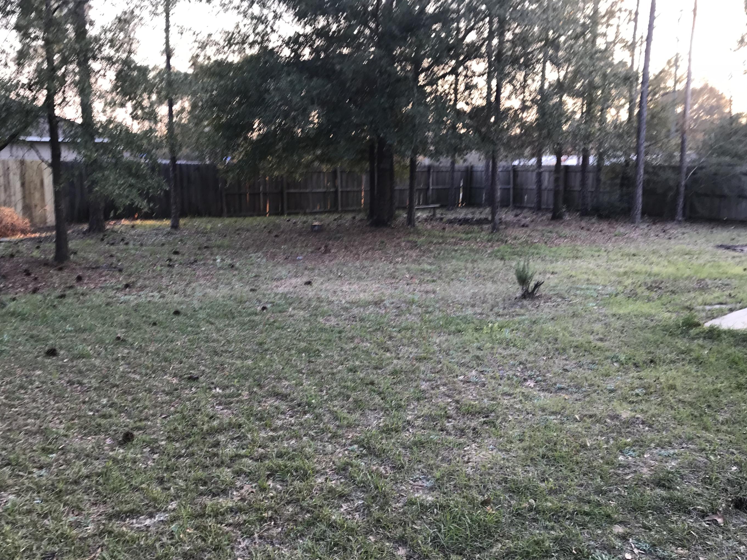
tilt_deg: -8.1
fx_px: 669
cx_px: 373
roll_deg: +0.3
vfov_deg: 45.4
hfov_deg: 58.4
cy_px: 270
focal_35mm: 31
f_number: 1.8
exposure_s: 1/60
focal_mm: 3.99
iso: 25
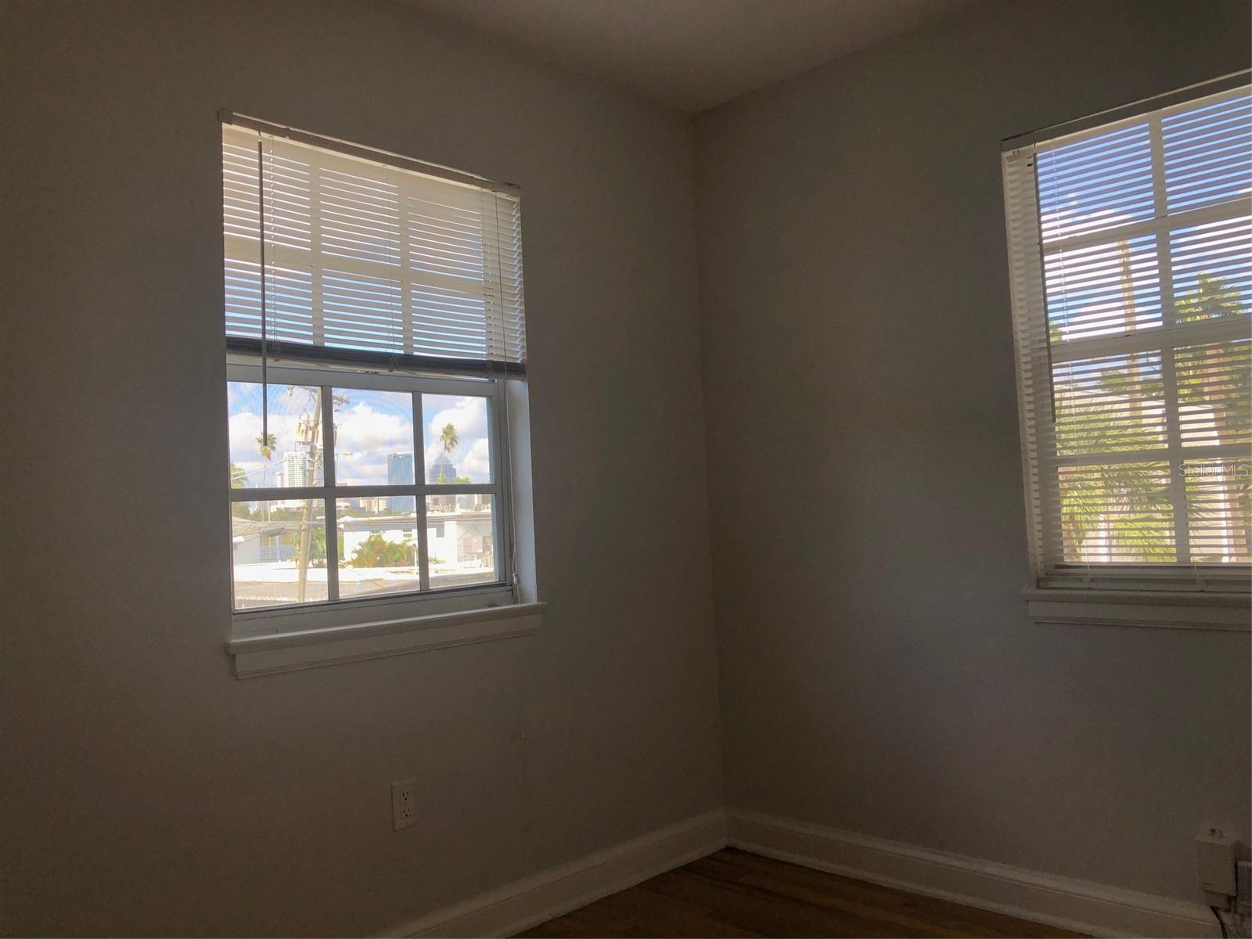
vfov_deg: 49.7
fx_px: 1013
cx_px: 626
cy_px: 470
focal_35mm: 28
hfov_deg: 63.4
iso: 20
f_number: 1.8
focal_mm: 4
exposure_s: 1/545
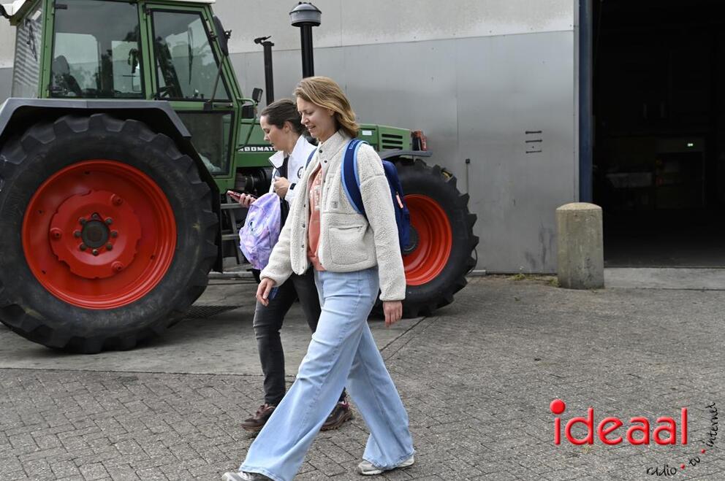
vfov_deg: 29.8
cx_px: 362
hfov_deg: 43.6
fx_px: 905
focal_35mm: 45
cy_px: 240
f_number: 4.5
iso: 200
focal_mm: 45
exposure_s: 1/250
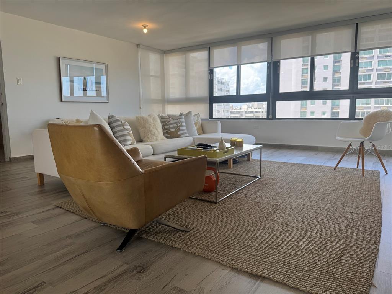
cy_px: 147
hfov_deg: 71.6
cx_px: 196
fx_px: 272
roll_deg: +0.9
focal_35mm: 24
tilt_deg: -8.3
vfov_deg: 56.8
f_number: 1.78
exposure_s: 1/356
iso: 80
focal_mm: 6.76
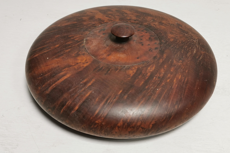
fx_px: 307
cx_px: 115
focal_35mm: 48
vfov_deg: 28.1
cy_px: 78
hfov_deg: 41.1
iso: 125
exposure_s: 1/50
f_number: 1.8
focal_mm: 5.58
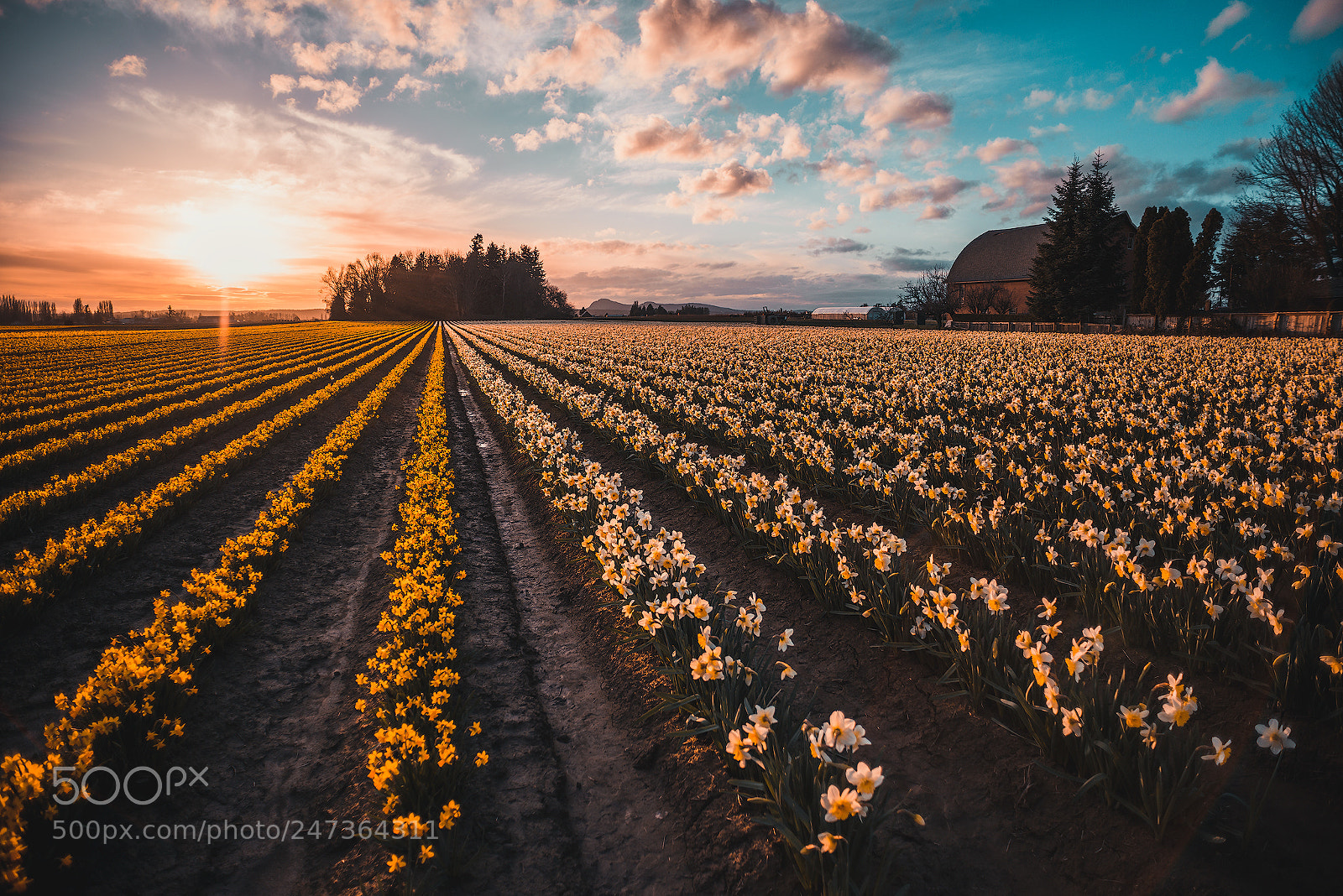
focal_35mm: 20
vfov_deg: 62.0
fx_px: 746
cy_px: 448
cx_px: 672
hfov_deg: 84.0
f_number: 2.8
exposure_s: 1/1250
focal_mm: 20
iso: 50
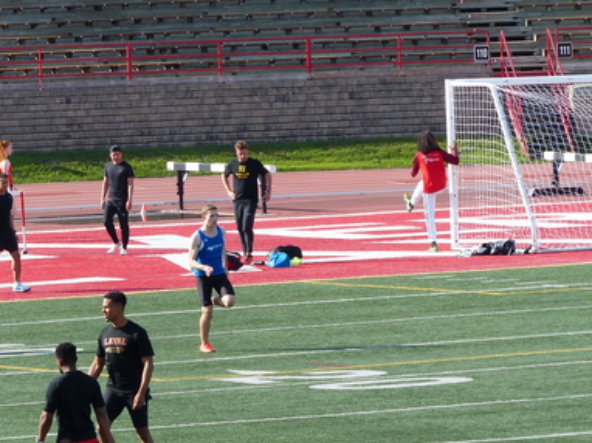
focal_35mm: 447
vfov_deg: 3.3
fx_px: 7640
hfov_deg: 4.4
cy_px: 233
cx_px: 197
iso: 100
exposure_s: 1/500
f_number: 4
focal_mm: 56.9
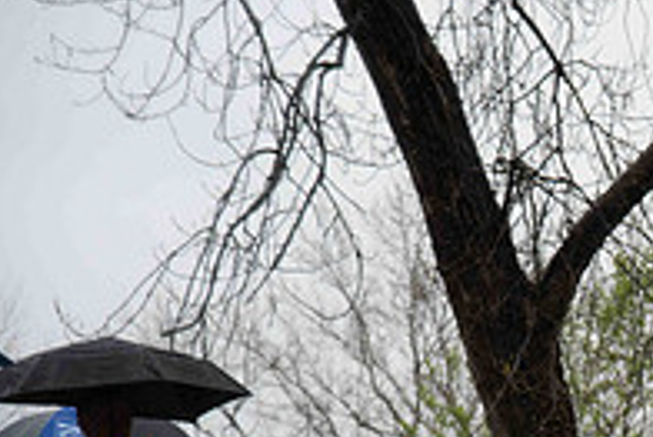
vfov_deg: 5.4
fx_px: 4574
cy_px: 545
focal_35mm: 252
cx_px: 936
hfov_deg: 8.0
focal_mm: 85
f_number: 5
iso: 640
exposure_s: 1/1000
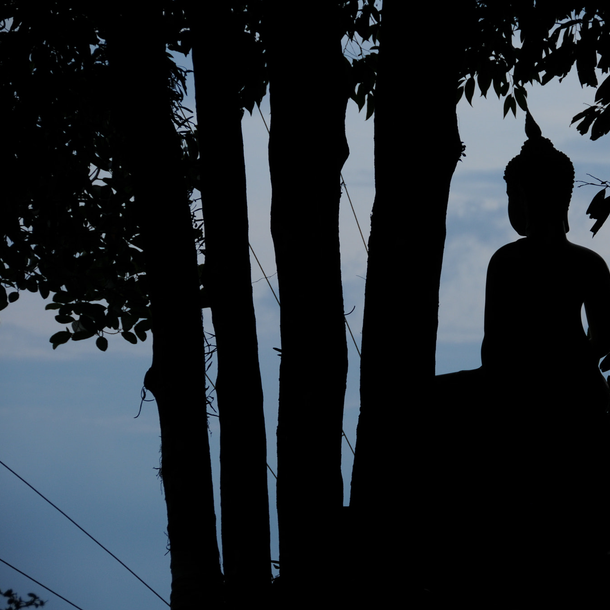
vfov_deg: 10.1
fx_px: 3449
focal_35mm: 173
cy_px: 305
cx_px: 454
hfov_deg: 10.1
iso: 200
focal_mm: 90
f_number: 5.3
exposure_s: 1/80
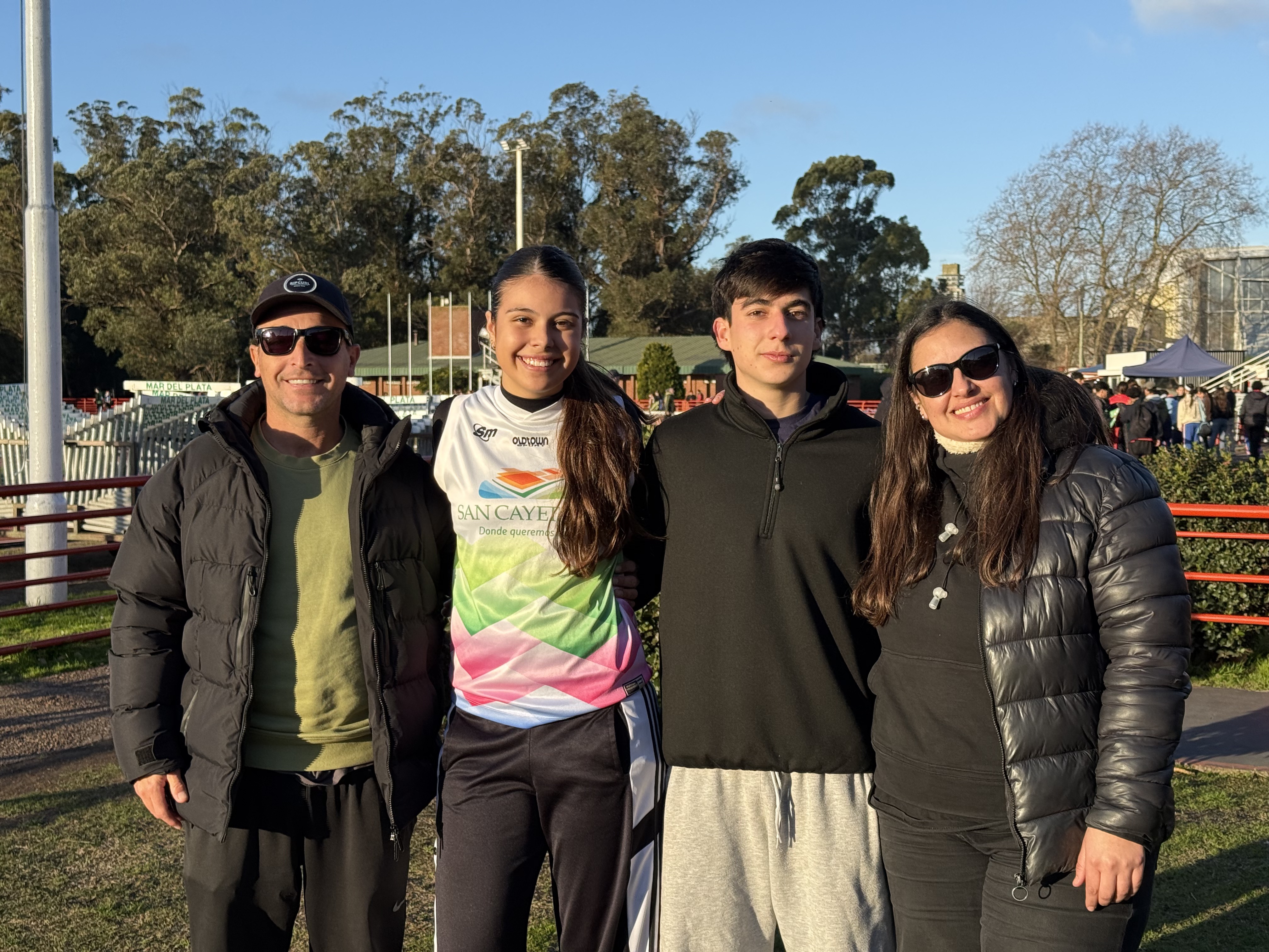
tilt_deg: -1.7
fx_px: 1760
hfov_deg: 39.7
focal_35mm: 48
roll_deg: +0.2
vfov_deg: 30.3
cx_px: 634
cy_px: 476
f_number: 1.8
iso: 64
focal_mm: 6.8
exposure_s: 1/2033
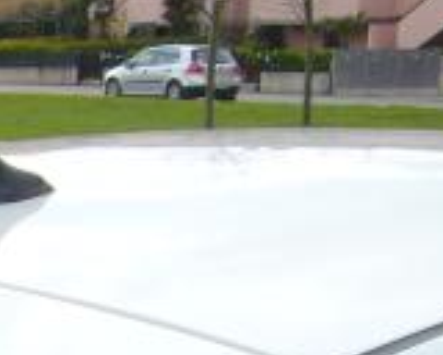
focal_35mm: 137
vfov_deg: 10.8
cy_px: 544
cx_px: -316
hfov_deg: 12.9
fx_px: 1796
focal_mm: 5.8
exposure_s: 1/320
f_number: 5.6
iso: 100
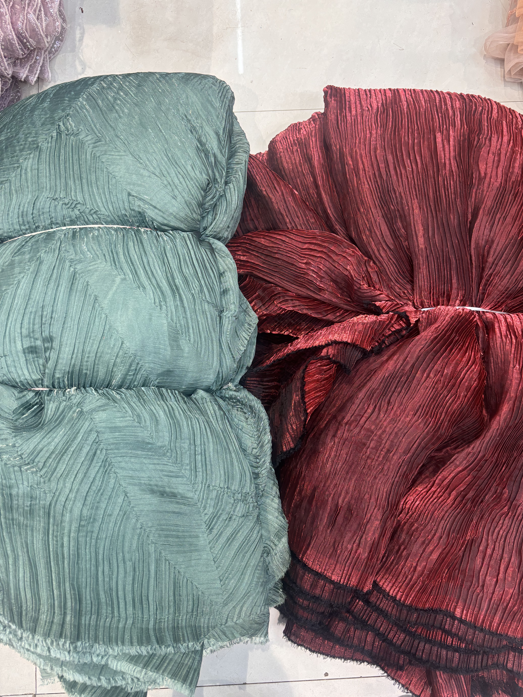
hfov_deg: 51.3
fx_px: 544
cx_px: 271
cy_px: 341
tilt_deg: -82.9
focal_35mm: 27
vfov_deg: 65.3
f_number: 1.6
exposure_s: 1/100
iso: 125
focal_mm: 5.96
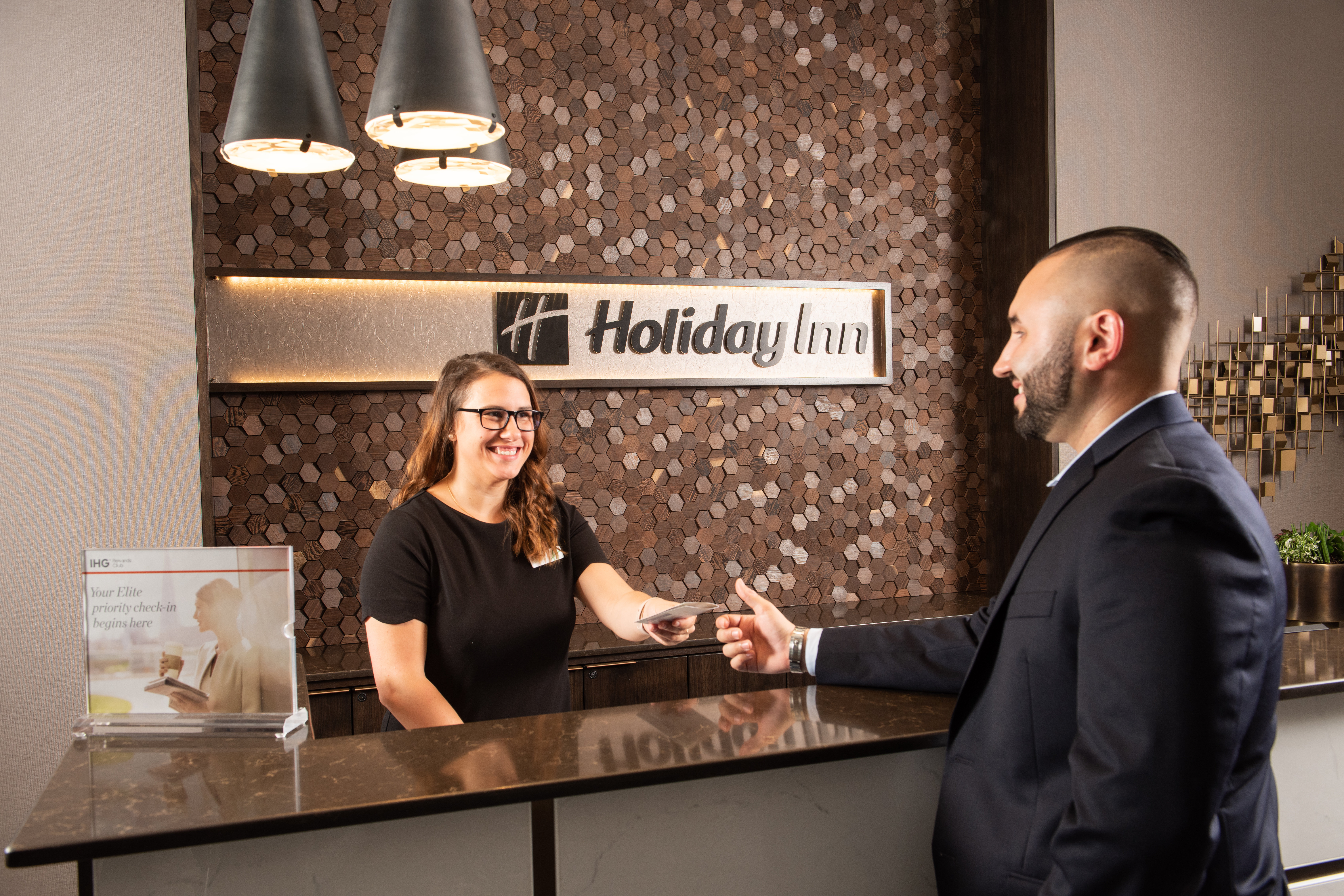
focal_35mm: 31
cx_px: 672
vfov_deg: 42.4
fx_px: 1158
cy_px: 448
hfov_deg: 60.3
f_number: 8
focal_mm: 31
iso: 280
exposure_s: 1/60
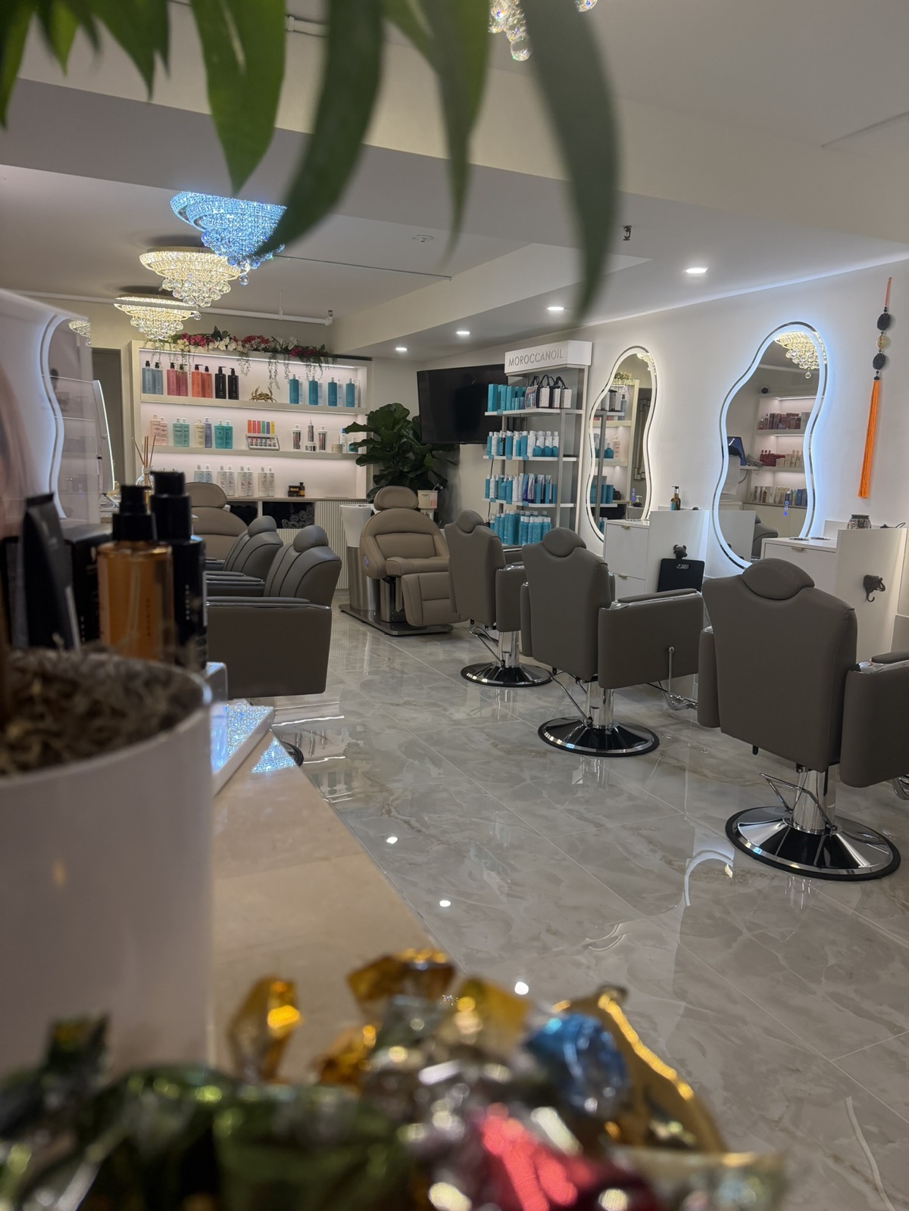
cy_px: 606
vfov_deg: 71.6
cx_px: 454
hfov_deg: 56.8
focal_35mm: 24
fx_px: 840
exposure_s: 1/210
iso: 160
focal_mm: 6.76
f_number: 1.78
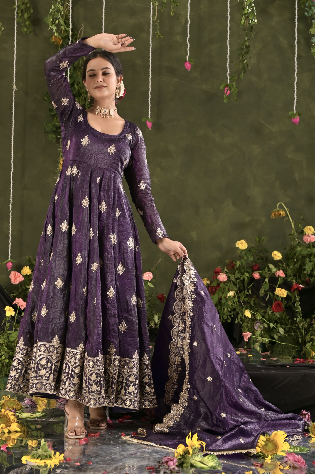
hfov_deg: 27.0
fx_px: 657
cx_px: 158
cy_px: 237
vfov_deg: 39.6
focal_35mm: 50
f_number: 4
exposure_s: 1/200
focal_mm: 50
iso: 50
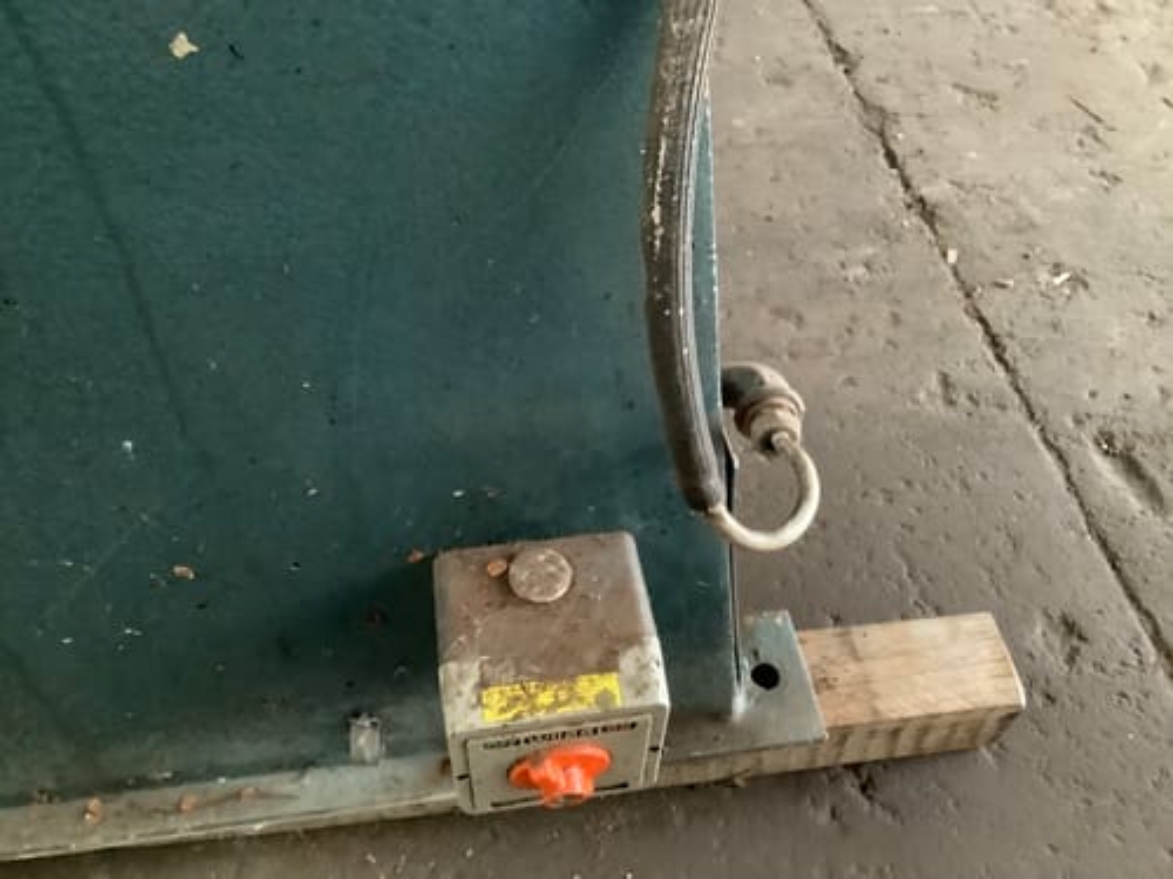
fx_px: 1050
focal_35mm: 31
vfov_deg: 45.4
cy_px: 440
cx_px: 586
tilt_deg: -48.4
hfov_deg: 58.4
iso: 640
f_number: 2.4
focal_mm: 3.3
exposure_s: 1/25
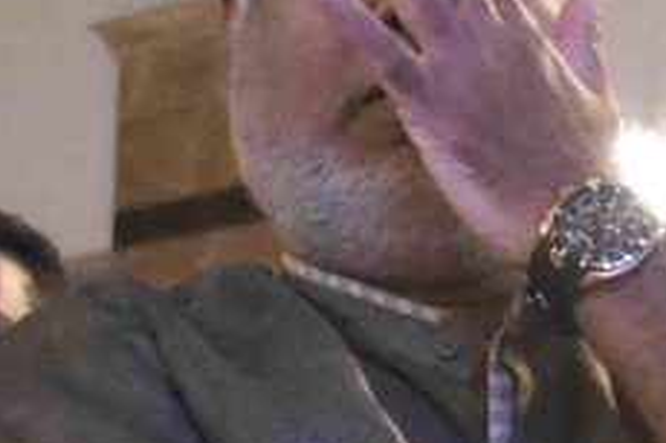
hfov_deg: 8.3
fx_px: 4230
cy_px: 581
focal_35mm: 229
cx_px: 1552
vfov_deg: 6.0
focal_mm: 27
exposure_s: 1/160
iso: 10000
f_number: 7.1
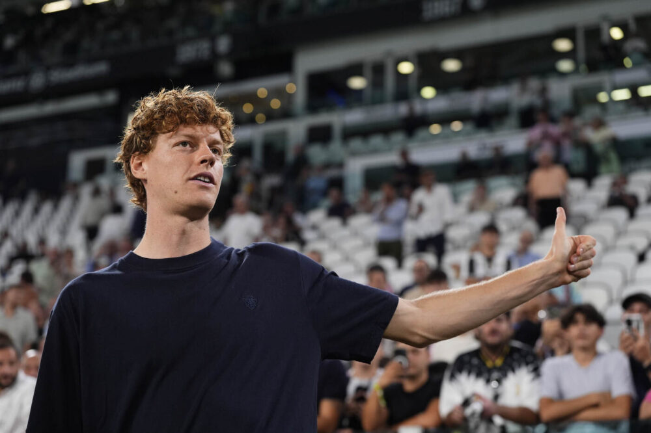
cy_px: 216
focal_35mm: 70
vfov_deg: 19.4
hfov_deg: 28.9
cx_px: 326
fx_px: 1265
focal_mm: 70
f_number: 3.5
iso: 2000
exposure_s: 1/1000
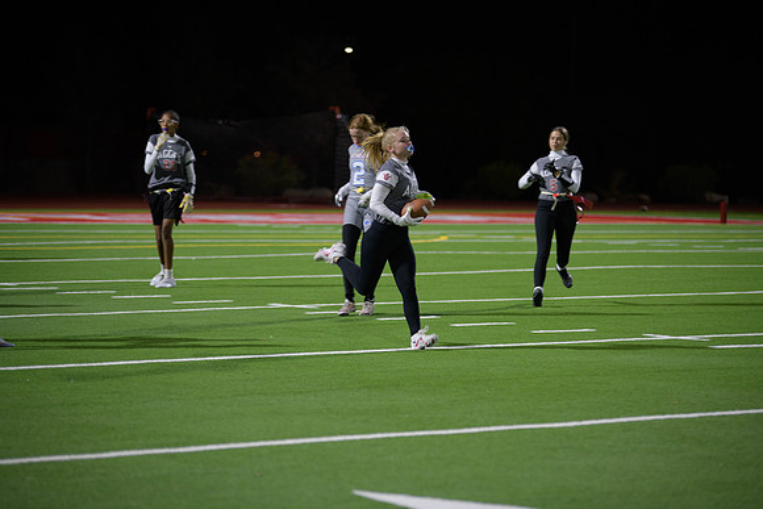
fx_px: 2968
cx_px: 382
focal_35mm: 140
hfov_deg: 14.7
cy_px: 254
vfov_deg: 9.8
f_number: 2.8
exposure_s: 1/200
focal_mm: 140
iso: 800
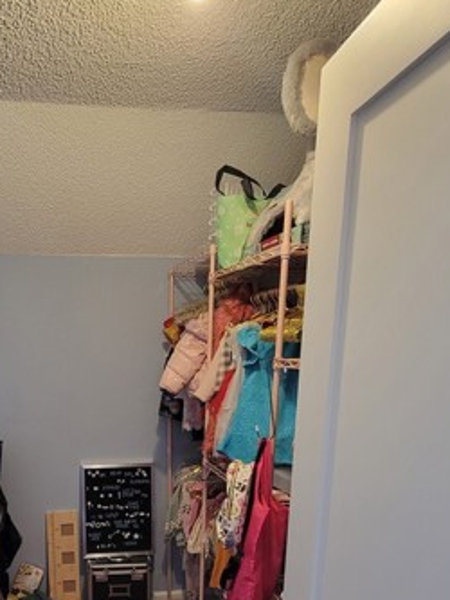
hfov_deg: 53.1
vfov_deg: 65.5
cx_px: 128
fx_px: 433
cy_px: 443
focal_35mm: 25
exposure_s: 1/60
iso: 400
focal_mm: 2.2
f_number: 2.2
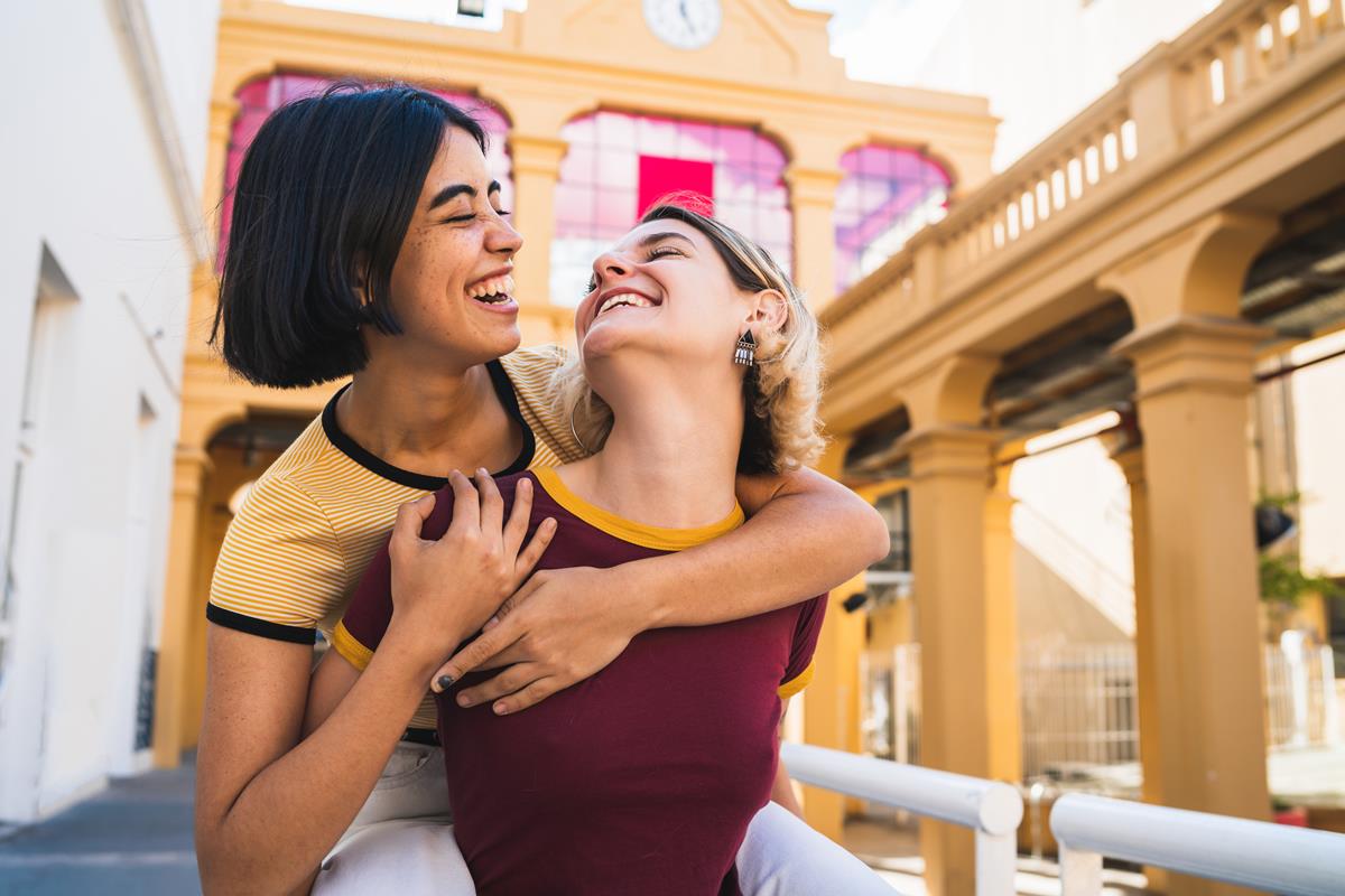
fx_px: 1308
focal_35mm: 35
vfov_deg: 37.9
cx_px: 672
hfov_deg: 54.4
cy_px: 448
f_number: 4
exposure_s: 1/320
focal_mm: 35
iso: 160
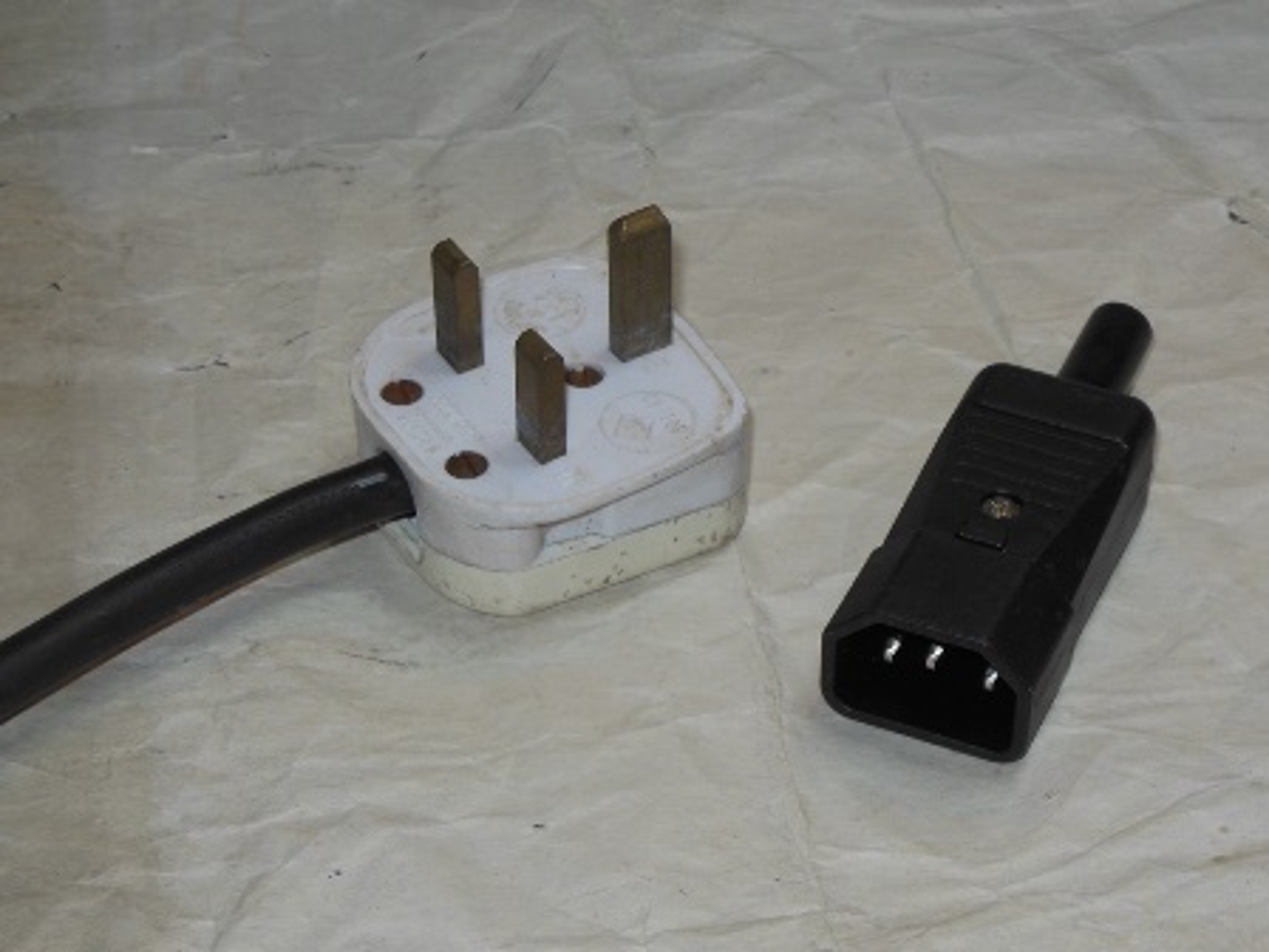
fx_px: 2786
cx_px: 634
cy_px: 476
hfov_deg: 25.7
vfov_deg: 19.4
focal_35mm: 76
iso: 125
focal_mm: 13.6
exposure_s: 1/60
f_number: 4.4
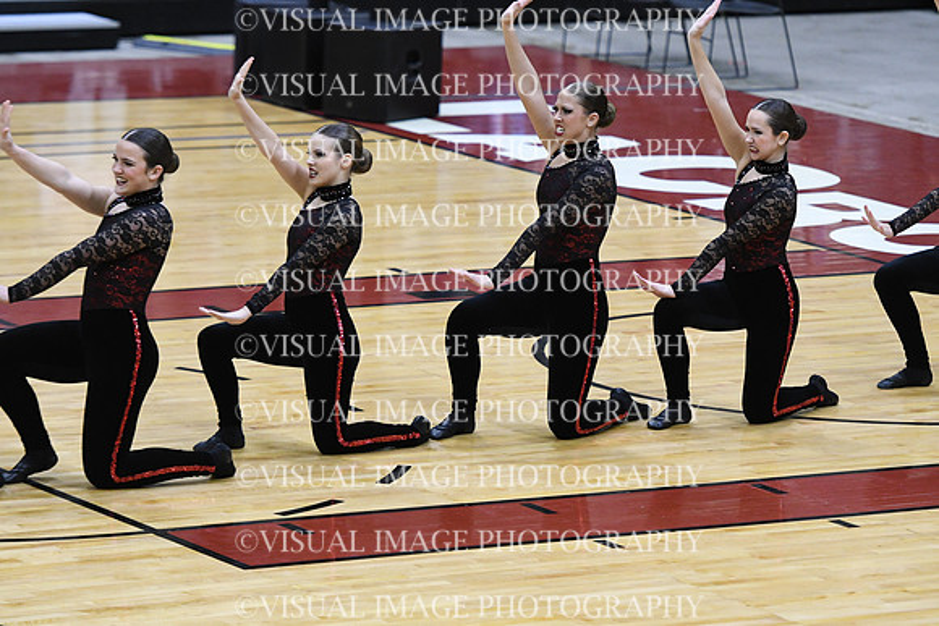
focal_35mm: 217
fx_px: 5661
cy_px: 313
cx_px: 470
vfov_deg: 6.3
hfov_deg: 9.5
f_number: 2.8
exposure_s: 1/400
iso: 3200
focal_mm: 145
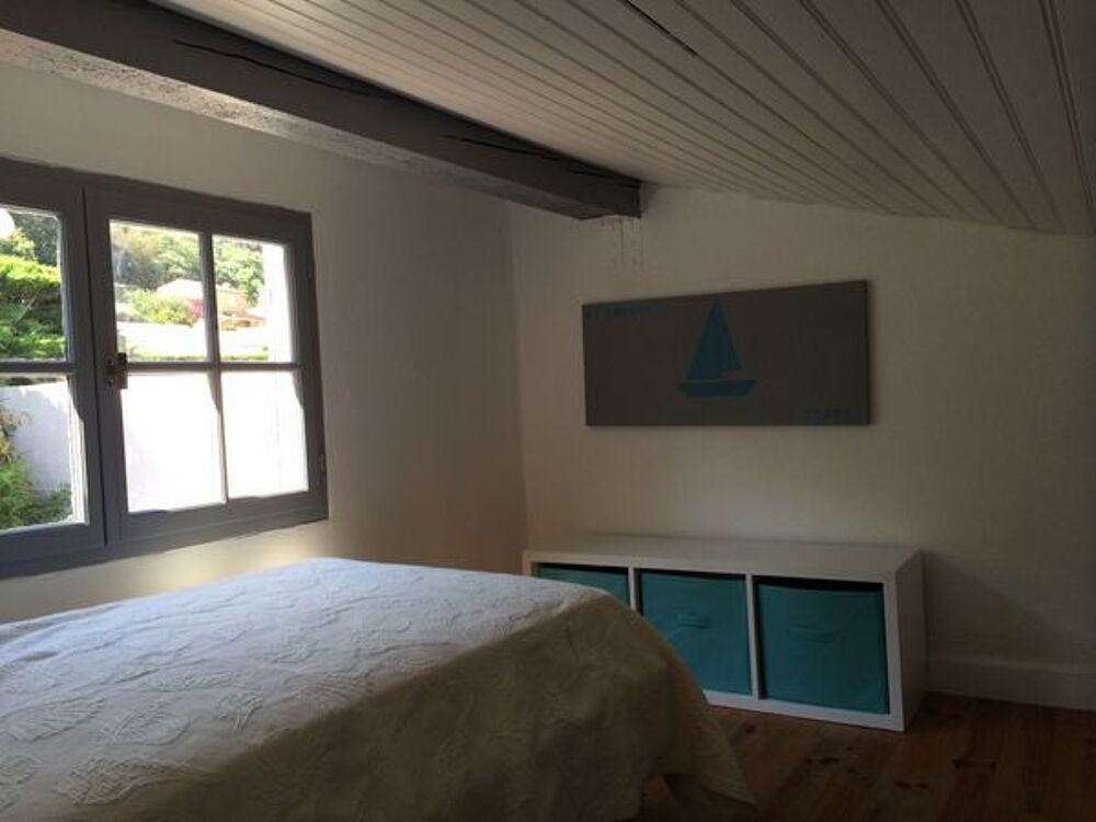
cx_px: 548
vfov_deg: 46.8
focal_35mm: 30
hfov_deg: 60.0
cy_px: 411
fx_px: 950
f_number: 2.2
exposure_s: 1/160
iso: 32
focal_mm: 4.12
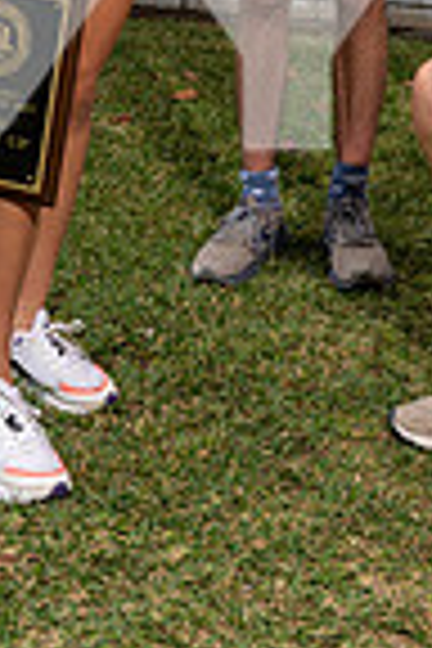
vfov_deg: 18.3
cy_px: -302
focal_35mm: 100
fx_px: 1800
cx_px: 405
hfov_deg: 13.5
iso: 200
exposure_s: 1/250
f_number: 8
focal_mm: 32
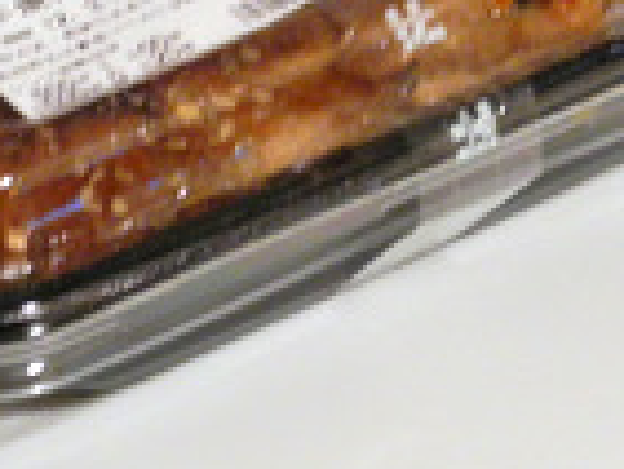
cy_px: -263
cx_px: 518
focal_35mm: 170
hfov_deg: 11.6
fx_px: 3067
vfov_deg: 8.5
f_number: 4.5
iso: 400
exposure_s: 1/4.3
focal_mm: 10.7
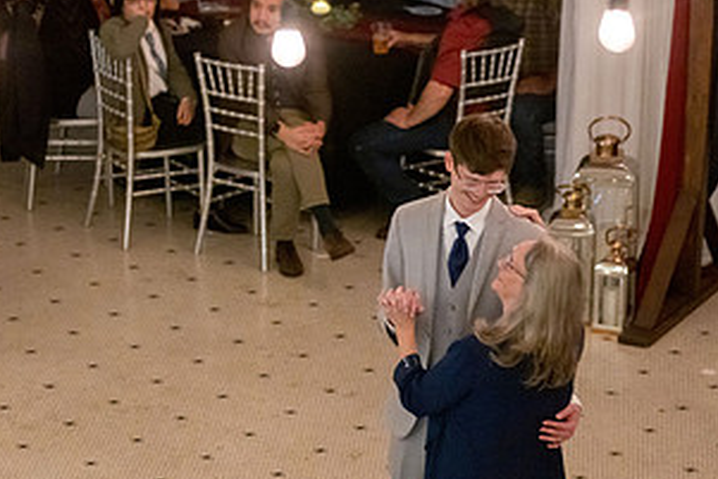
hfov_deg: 15.0
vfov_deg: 10.2
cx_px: 64
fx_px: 2694
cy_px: 251
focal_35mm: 135
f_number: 2.8
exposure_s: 1/80
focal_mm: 70
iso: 6400
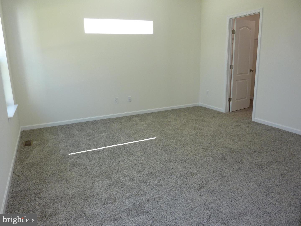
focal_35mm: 25
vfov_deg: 54.9
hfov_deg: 69.4
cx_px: 150
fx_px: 217
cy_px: 113
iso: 100
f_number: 3.3
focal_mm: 4.1
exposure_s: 1/30
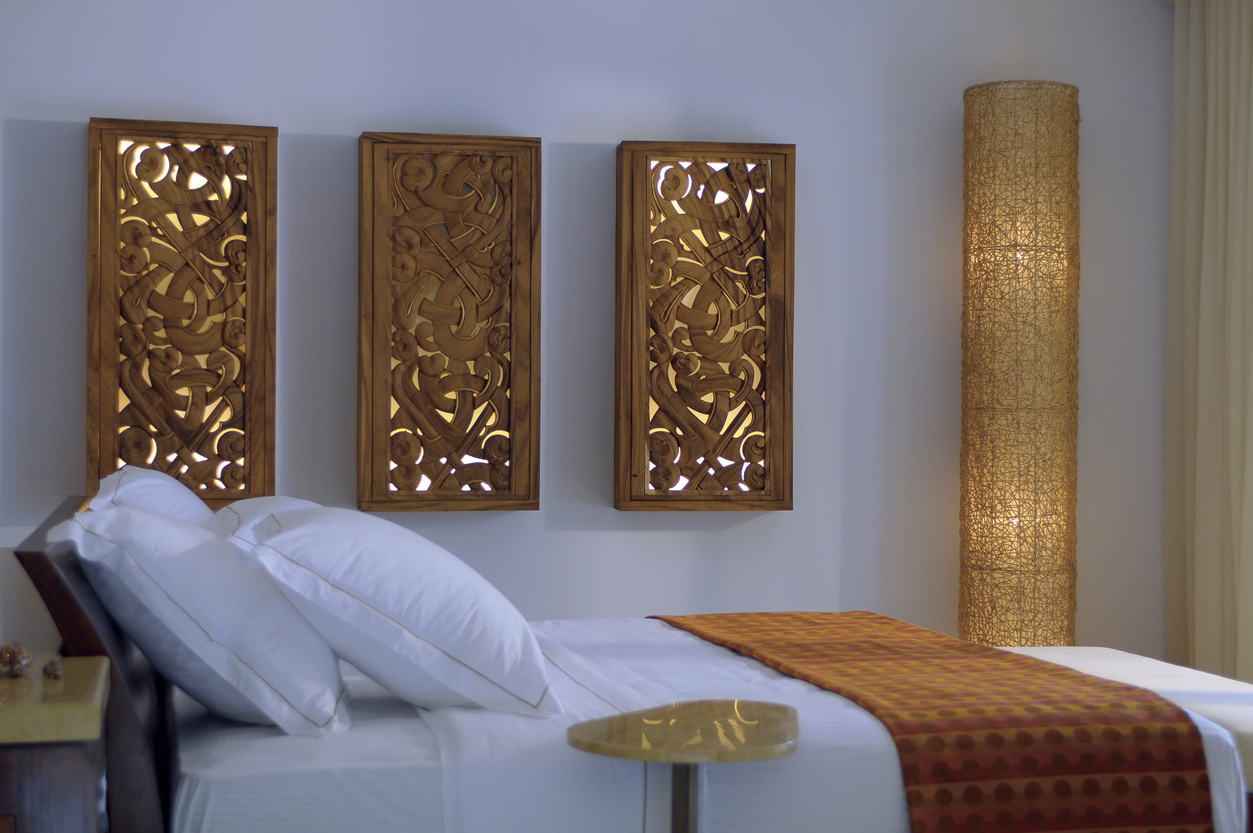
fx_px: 1981
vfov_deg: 23.7
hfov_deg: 35.1
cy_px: 416
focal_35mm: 57
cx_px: 626
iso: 200
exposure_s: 1/125
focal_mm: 38
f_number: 2.8
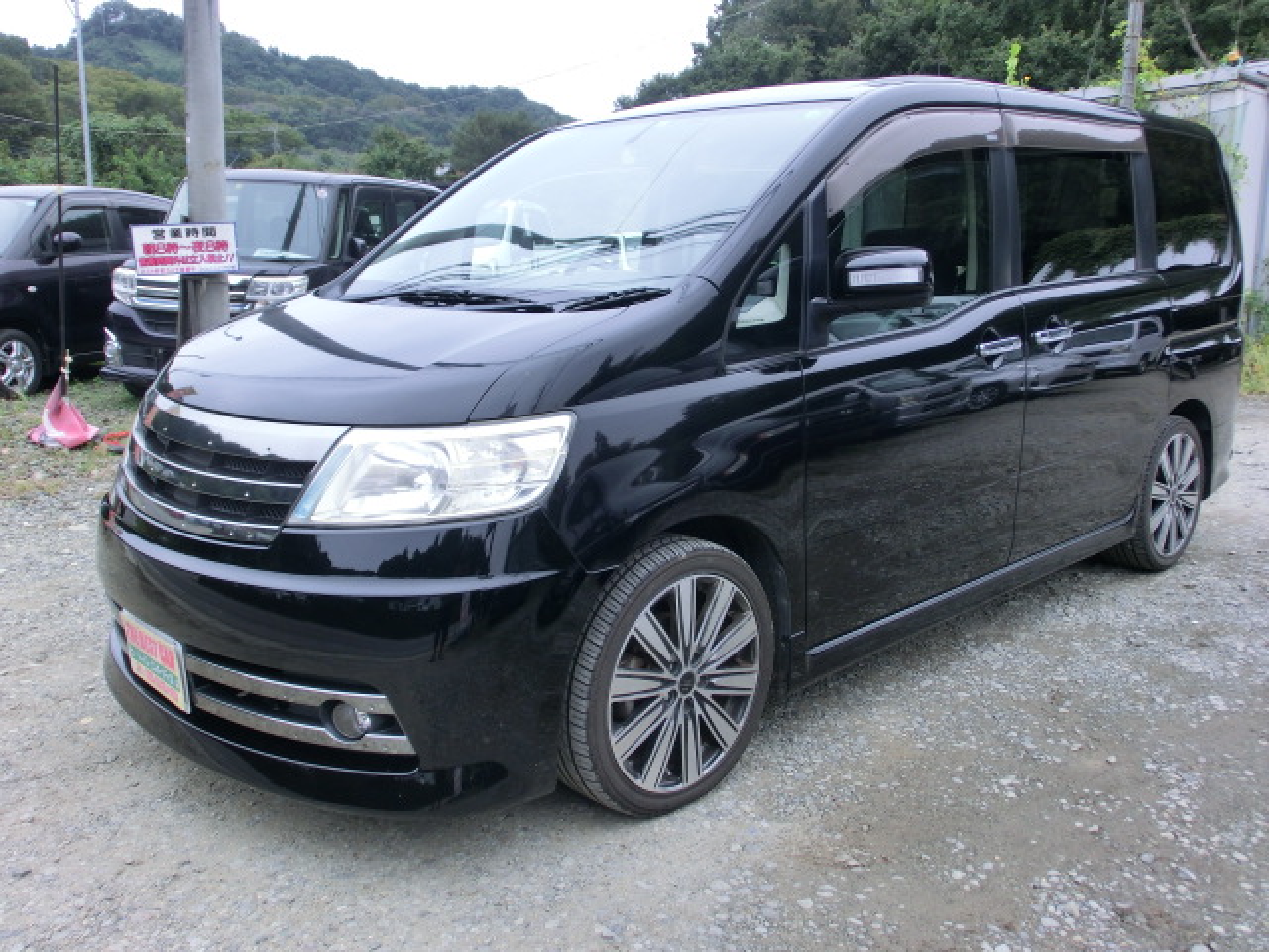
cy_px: 476
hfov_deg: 55.4
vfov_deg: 42.9
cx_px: 634
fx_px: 1210
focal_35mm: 33
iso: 100
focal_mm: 5.86
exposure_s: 1/100
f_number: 3.7
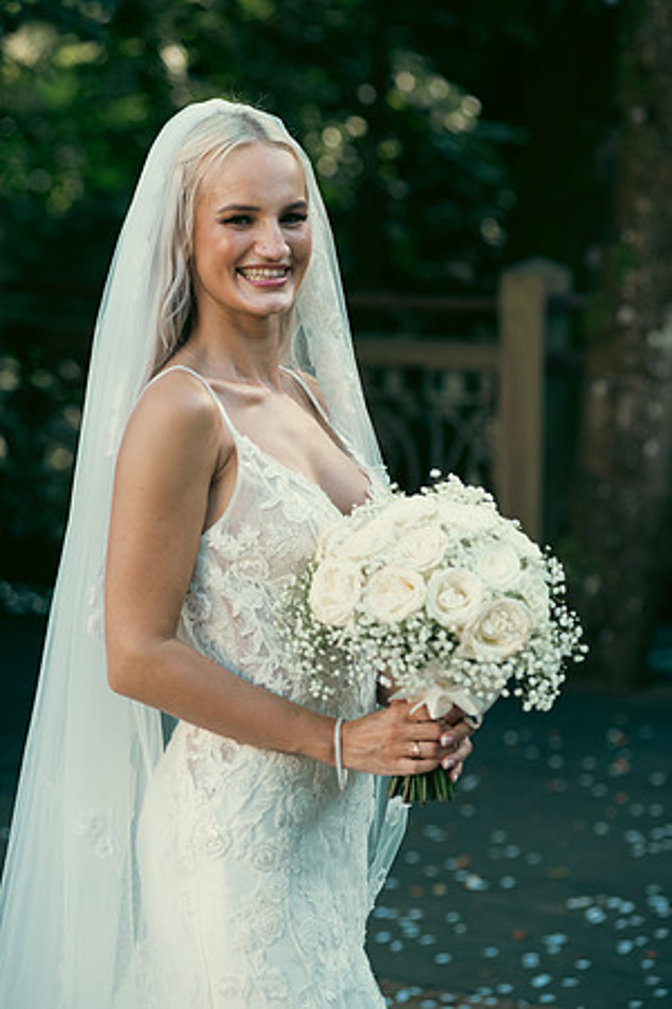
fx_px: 3360
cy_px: 504
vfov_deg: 17.1
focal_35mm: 120
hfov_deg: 11.4
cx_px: 336
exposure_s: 1/200
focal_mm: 120
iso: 160
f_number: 3.5
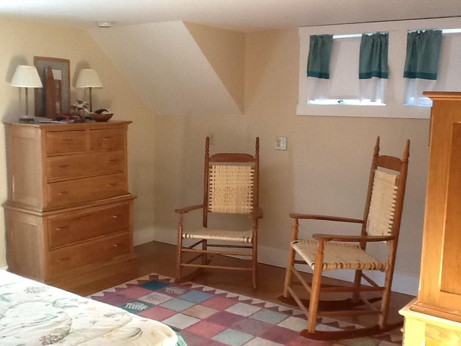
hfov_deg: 42.9
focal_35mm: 44
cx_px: 230
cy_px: 173
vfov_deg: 32.9
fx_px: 586
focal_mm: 2.03
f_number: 2.4
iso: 125
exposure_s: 1/30
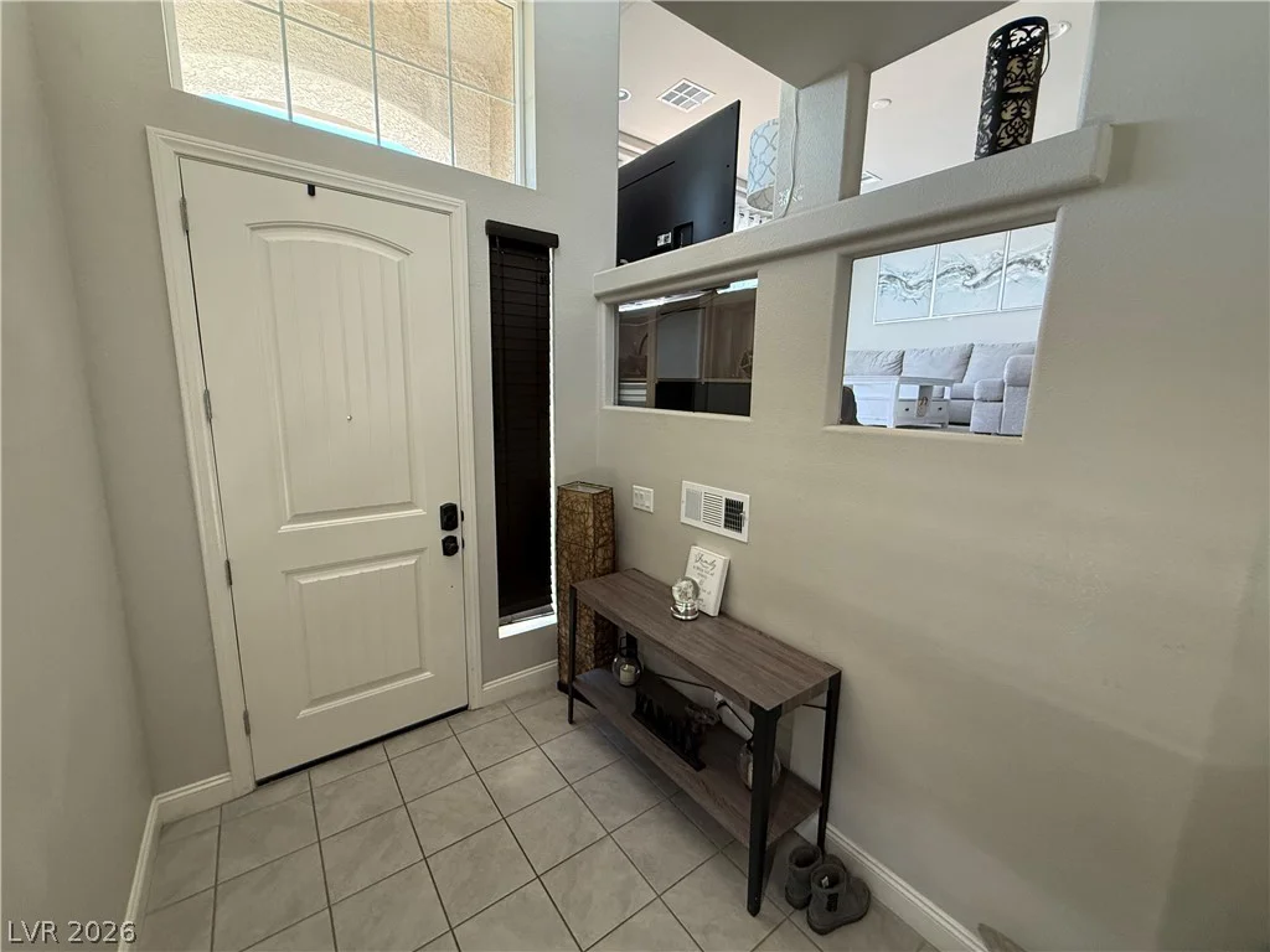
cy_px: 476
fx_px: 514
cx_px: 635
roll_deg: -1.4
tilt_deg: -9.6
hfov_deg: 102.1
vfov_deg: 85.7
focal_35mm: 14
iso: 320
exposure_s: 1/99
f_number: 2.2
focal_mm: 2.22
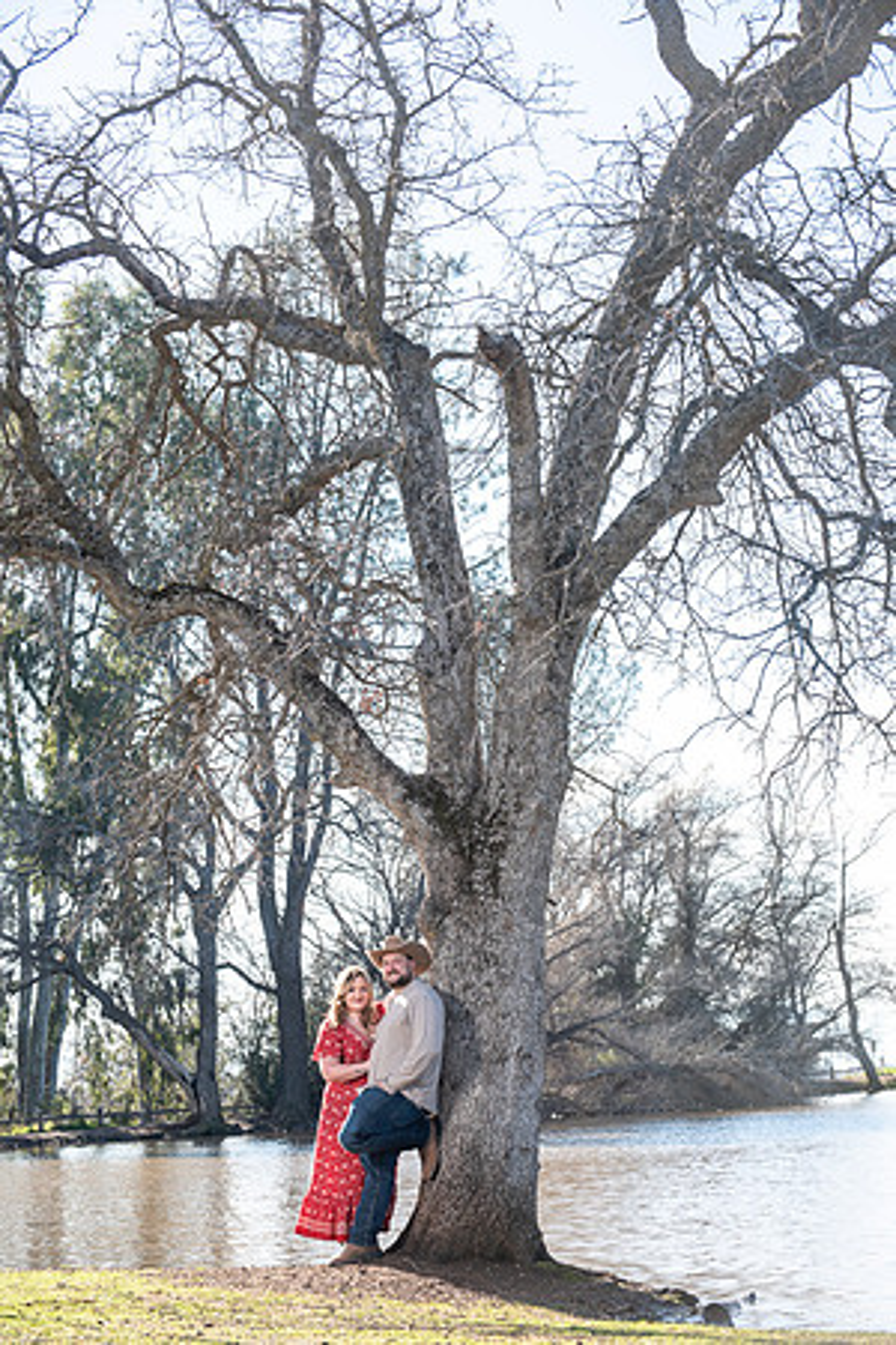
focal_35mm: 95
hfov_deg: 14.4
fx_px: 3546
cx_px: 448
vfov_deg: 21.5
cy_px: 672
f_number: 5.6
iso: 160
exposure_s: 1/250
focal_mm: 95
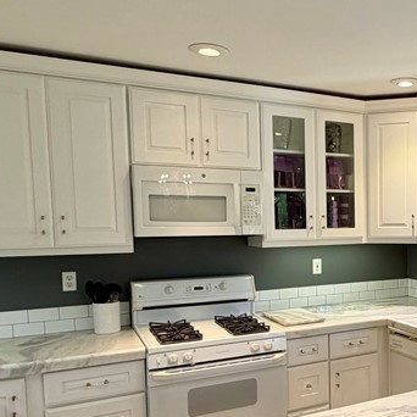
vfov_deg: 44.5
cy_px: 263
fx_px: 504
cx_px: 372
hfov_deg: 41.5
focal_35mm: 37
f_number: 2.2
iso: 125
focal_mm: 2.22
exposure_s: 1/120
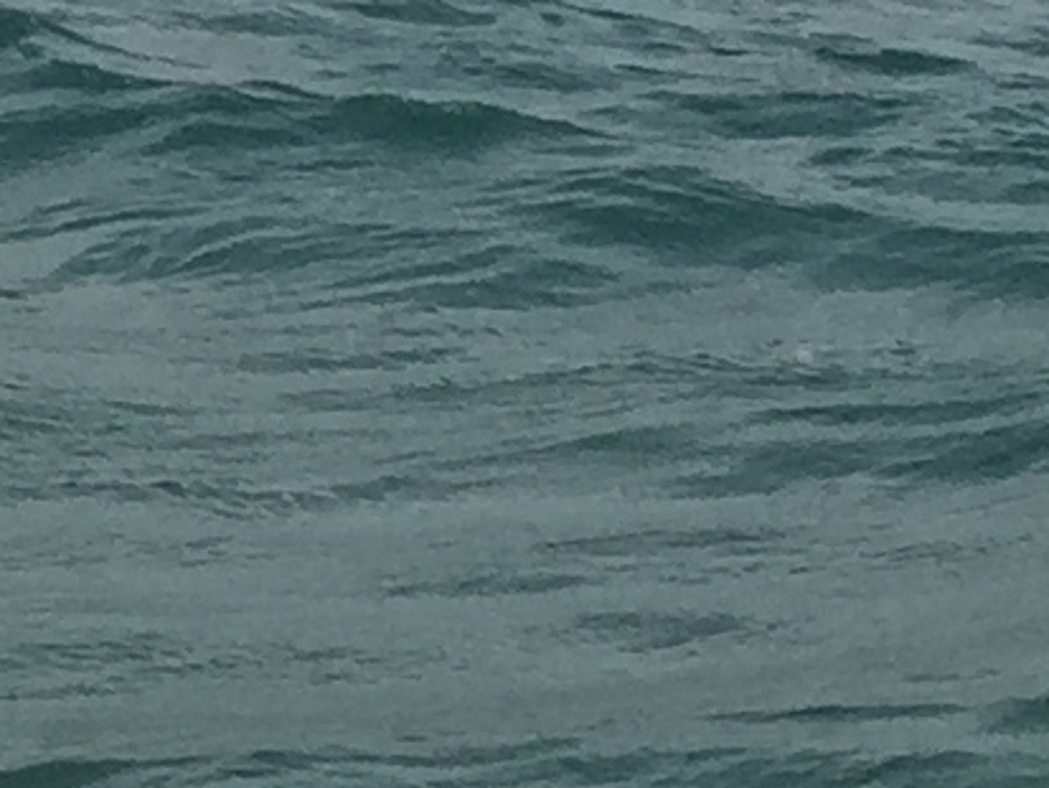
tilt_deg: +0.1
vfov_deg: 6.3
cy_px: -661
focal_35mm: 229
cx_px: -716
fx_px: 6942
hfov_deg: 8.4
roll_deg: -1.1
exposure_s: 1/2825
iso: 32
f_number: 2.2
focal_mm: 4.15
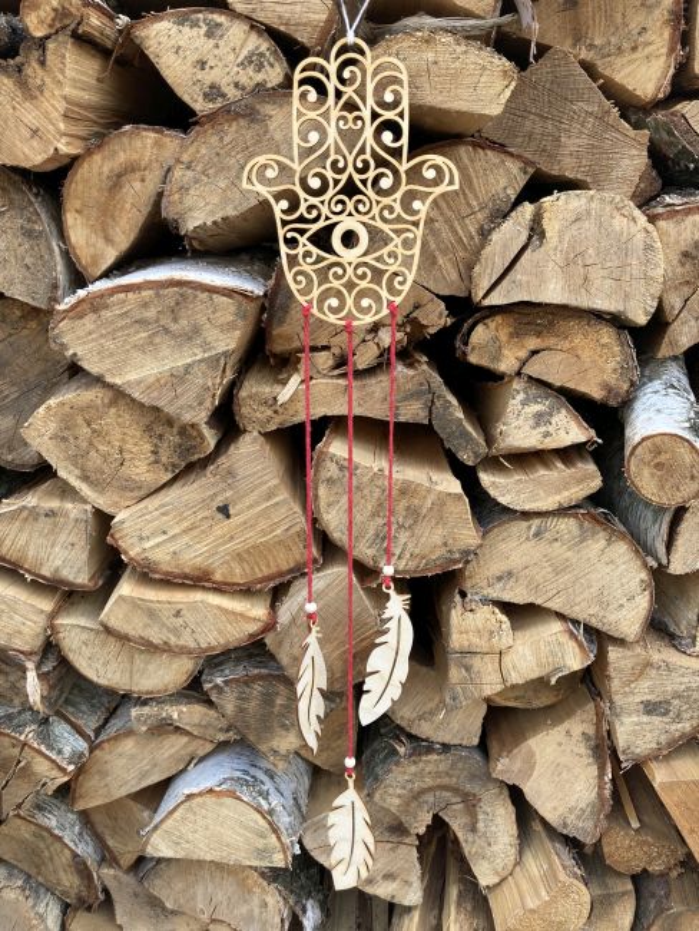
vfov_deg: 63.4
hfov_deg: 49.8
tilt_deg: -14.2
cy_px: 466
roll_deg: -0.8
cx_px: 350
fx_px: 753
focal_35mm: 28
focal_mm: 3.99
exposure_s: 1/122
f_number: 1.8
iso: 20
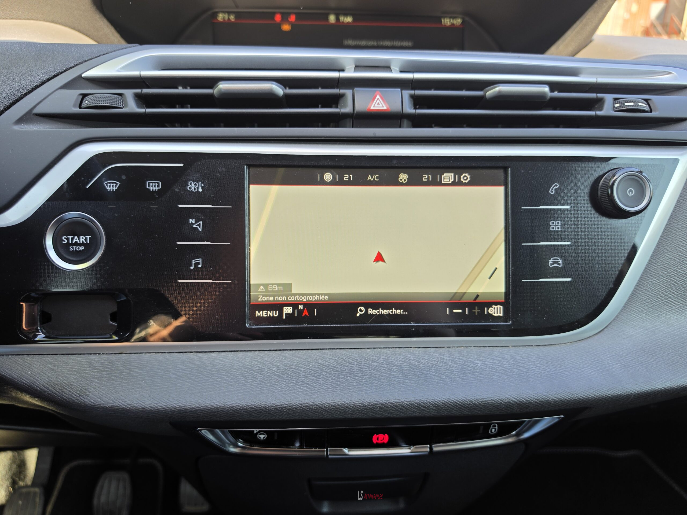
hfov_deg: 73.9
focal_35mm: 23
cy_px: 258
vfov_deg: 58.9
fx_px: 456
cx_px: 344
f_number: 1.4
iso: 25
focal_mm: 6.5
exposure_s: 1/180
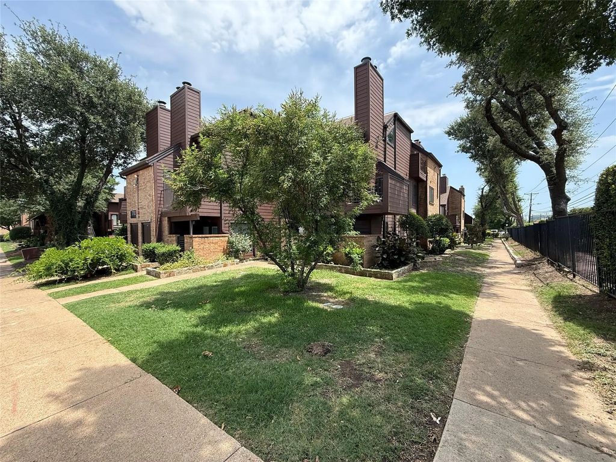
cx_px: 308
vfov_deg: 85.7
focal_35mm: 14
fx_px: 249
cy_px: 231
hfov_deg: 102.1
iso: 64
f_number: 2.2
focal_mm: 2.22
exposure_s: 1/726
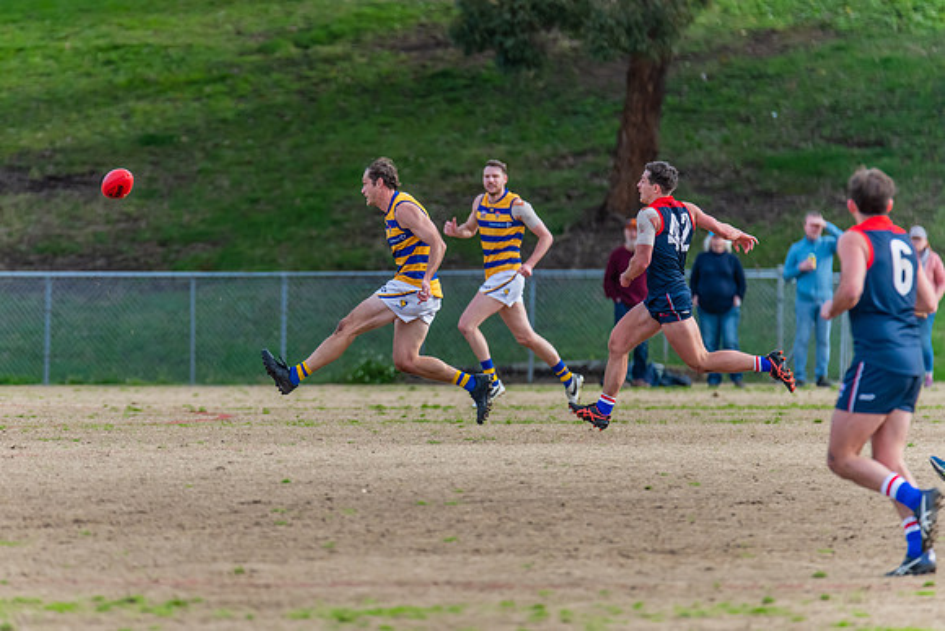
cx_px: 390
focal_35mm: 646
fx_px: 16961
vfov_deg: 2.1
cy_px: 298
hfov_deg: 3.2
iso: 1100
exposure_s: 1/1600
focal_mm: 550
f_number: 6.3
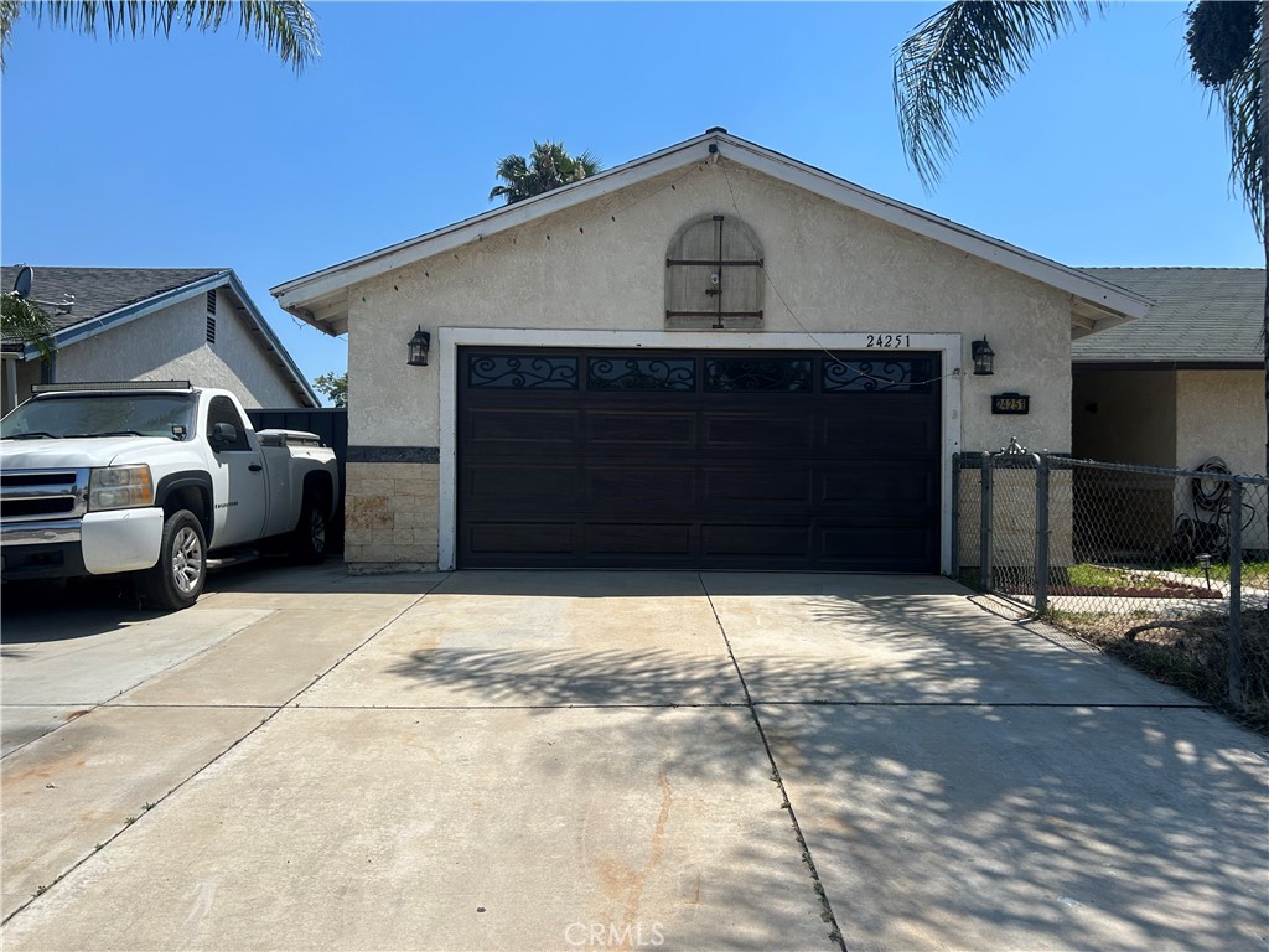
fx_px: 953
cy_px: 476
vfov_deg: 53.1
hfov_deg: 67.3
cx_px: 634
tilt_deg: +0.3
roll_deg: -0.3
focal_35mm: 26
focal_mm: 5.7
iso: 50
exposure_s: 1/5882
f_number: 1.5
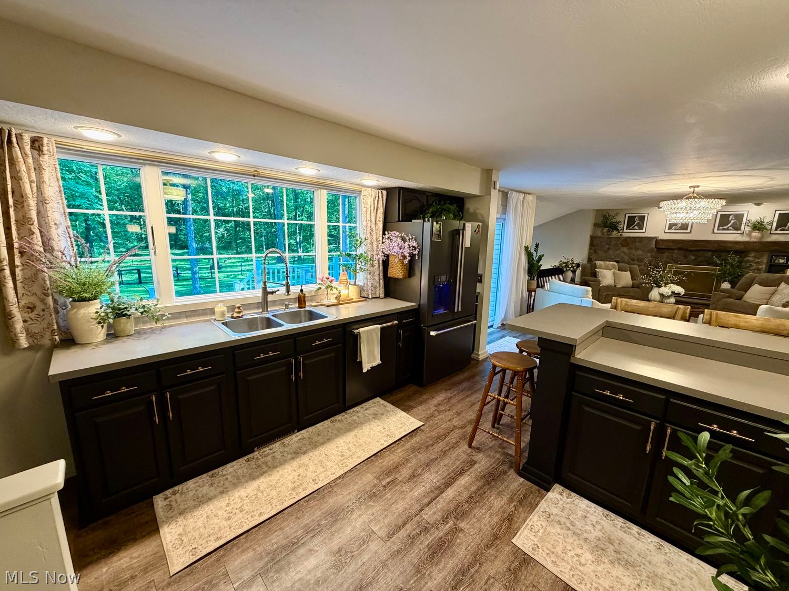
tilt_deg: -10.2
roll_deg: -0.9
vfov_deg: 85.7
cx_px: 394
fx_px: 319
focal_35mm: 14
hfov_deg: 102.1
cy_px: 296
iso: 320
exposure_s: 1/60
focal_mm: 2.22
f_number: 2.2
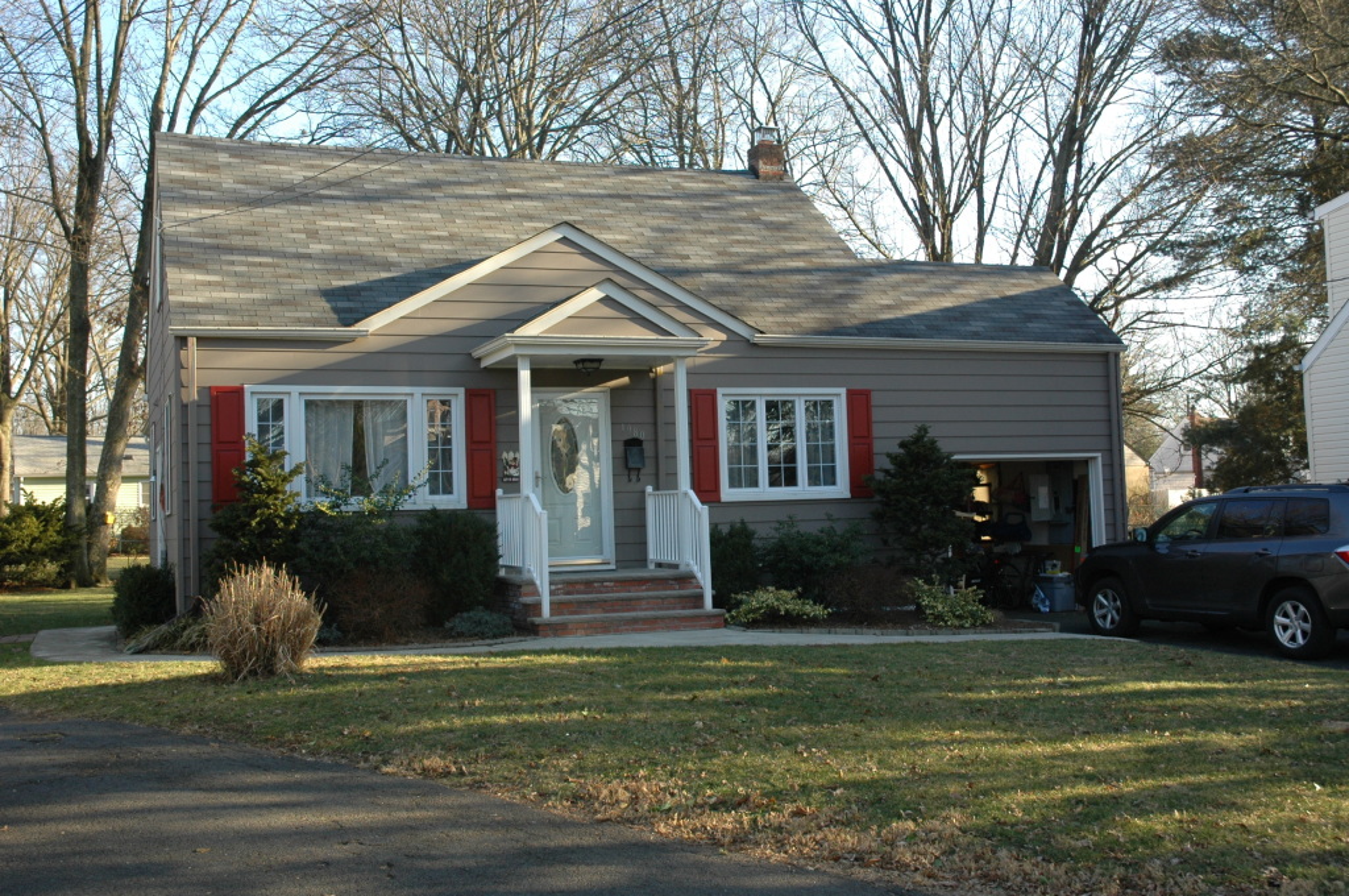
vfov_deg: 32.9
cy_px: 448
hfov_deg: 48.0
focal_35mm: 40
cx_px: 674
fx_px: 1516
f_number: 6.3
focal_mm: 27
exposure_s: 1/160
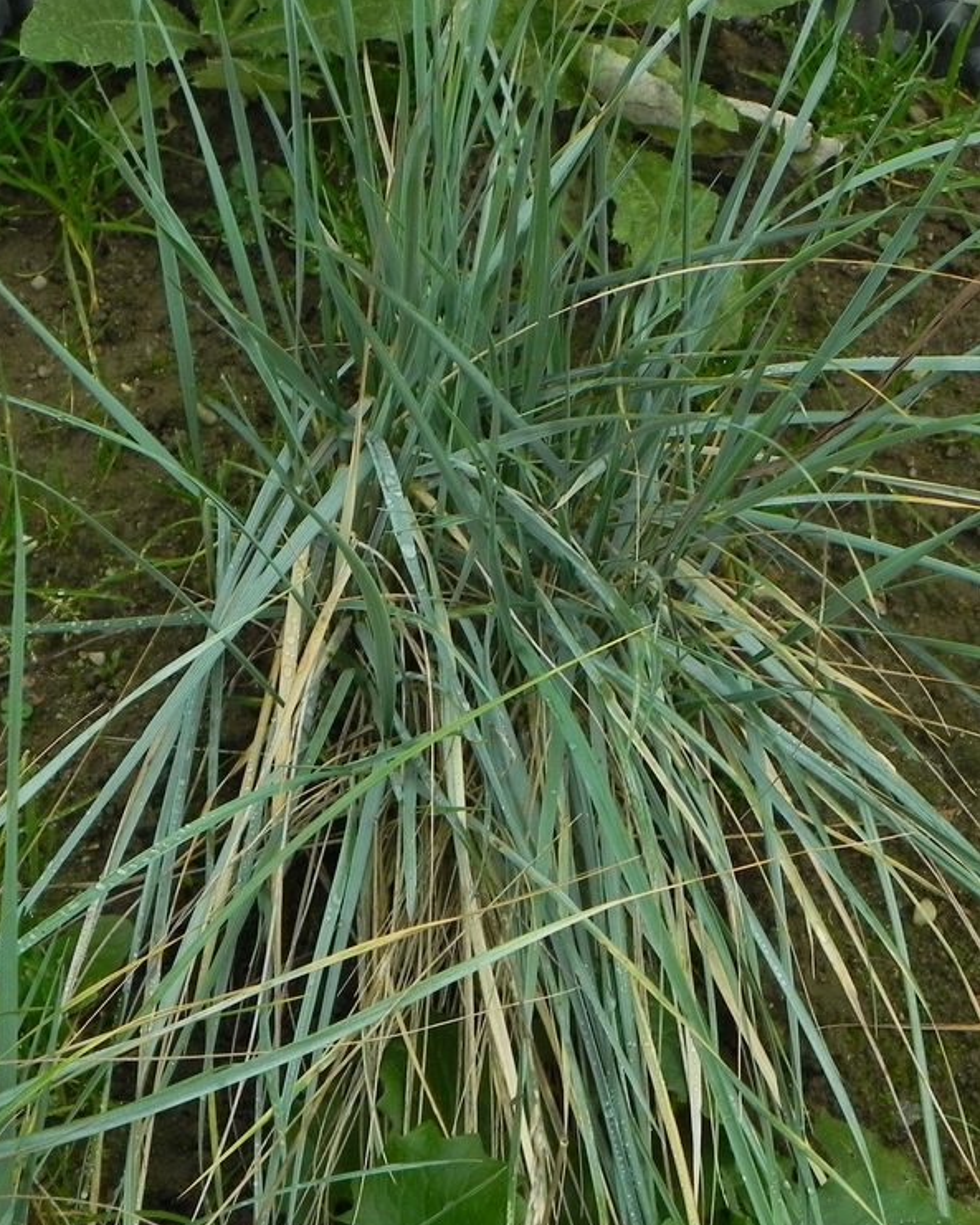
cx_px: 488
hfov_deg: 15.4
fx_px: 3625
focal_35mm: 100
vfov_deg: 19.2
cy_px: 628
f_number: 4.5
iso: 160
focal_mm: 16.9
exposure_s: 1/40
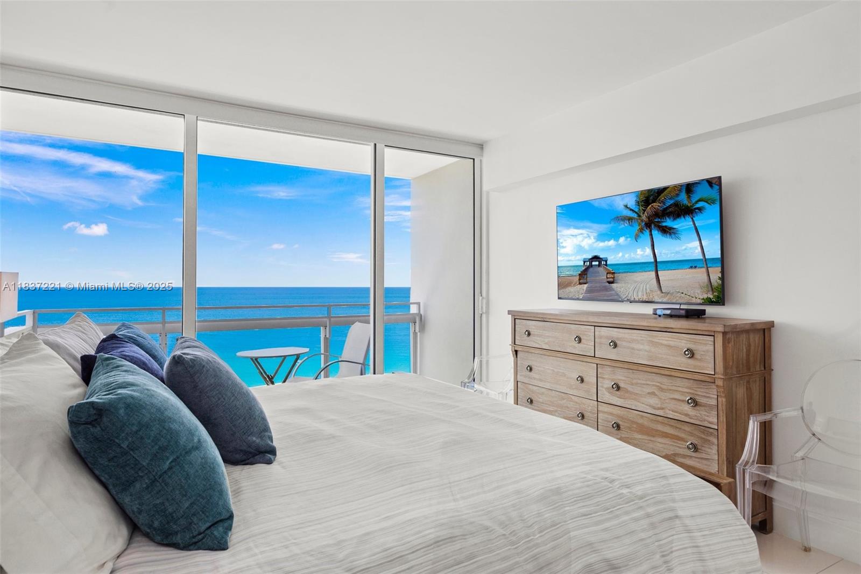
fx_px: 478
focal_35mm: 20
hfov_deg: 84.0
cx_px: 430
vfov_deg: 61.9
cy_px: 287
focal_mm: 20
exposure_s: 1/100
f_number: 8
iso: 250
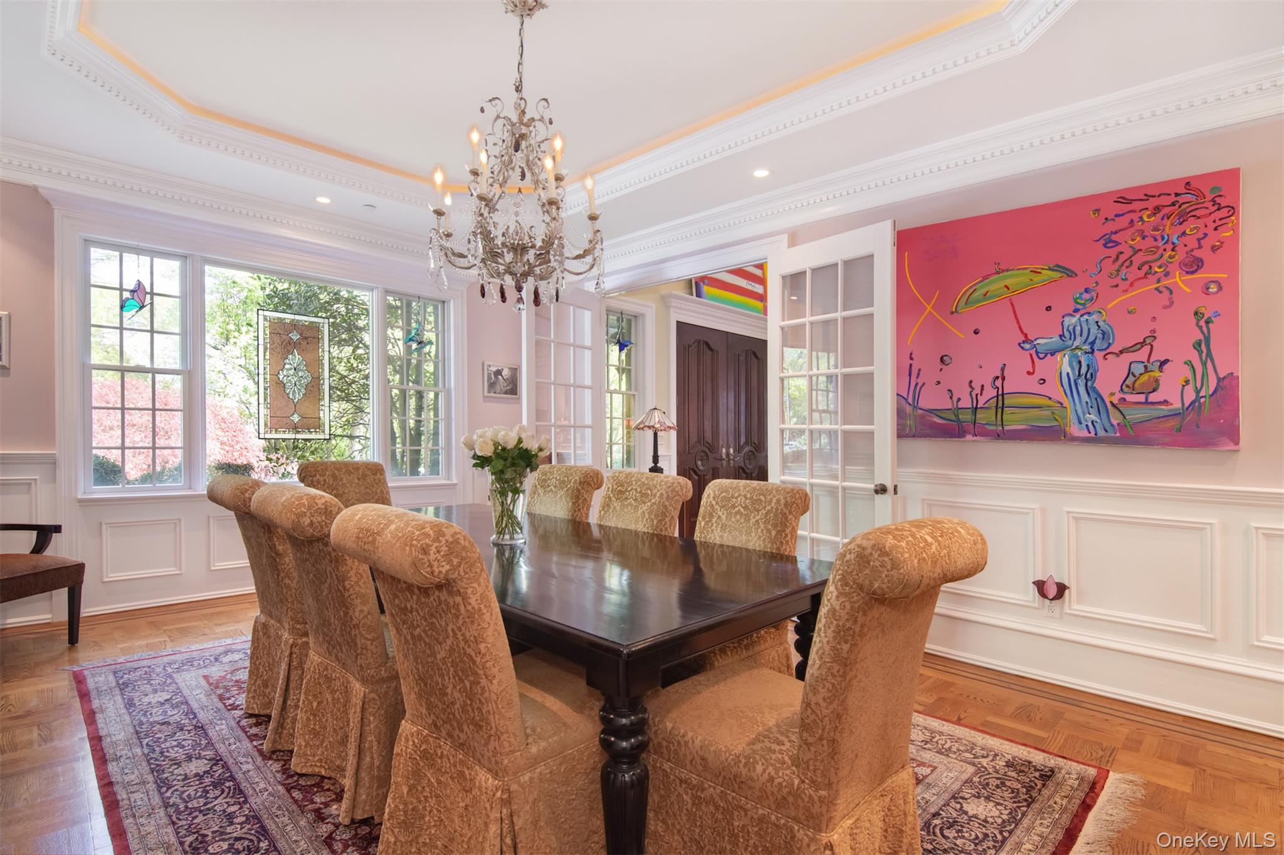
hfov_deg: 95.0
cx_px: 642
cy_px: 428
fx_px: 588
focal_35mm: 16
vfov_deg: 72.0
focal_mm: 11
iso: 640
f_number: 8
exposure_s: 1/50
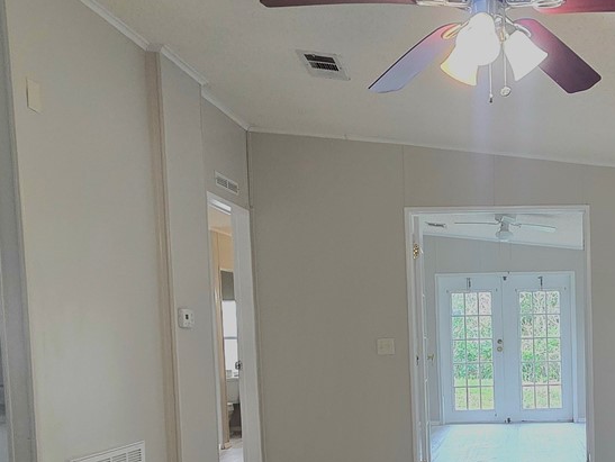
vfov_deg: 36.2
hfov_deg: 45.5
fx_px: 676
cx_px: 522
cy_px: 386
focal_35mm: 38
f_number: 2.2
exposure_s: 1/120
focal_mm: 2.2
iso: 200
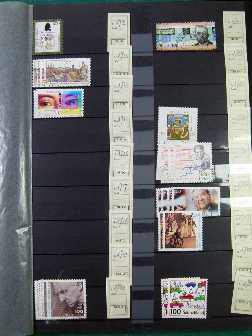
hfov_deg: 39.7
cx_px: 126
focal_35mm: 36
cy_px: 168
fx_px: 349
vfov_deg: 51.4
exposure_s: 1/100
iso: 100
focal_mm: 6.5
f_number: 3.1
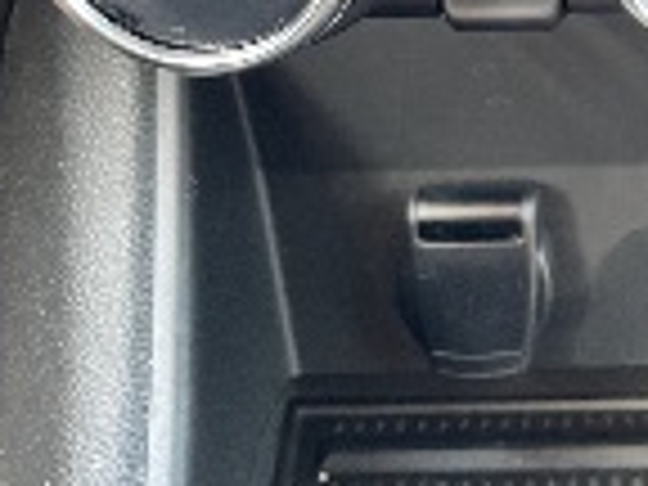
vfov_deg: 18.8
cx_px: 752
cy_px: -58
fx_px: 1404
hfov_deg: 23.9
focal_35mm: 75
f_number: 1.6
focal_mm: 4.2
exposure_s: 1/54
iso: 250
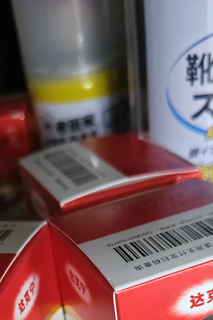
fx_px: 488
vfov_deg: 32.1
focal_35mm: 55
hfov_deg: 24.6
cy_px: 350
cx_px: 91
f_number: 1.88
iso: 11971
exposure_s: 1/114
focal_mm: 5.56
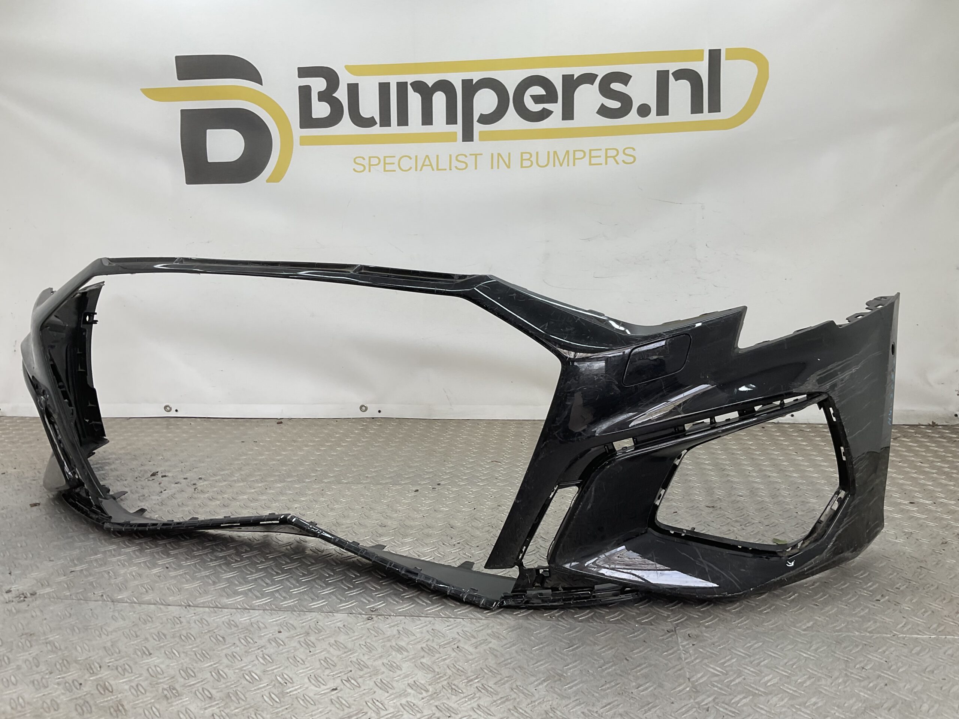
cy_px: 360
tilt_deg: -9.3
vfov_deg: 48.2
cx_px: 480
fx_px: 803
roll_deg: +0.3
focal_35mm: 29
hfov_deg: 61.7
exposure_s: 1/128
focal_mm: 3
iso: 16
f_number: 1.8
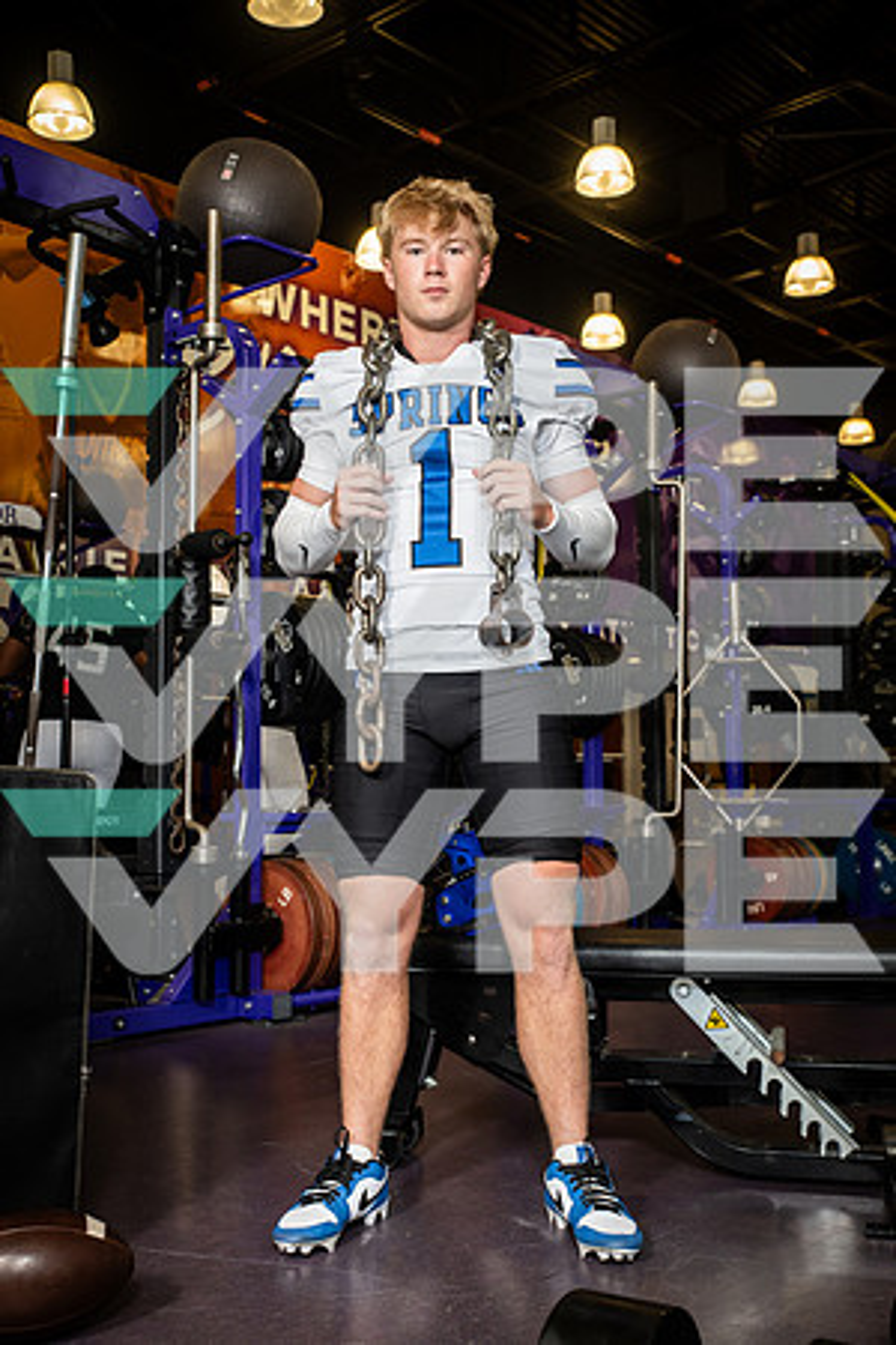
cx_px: 448
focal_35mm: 38
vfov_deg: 50.7
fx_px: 1419
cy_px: 672
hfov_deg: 35.1
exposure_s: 1/250
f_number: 5.6
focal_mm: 38
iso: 500
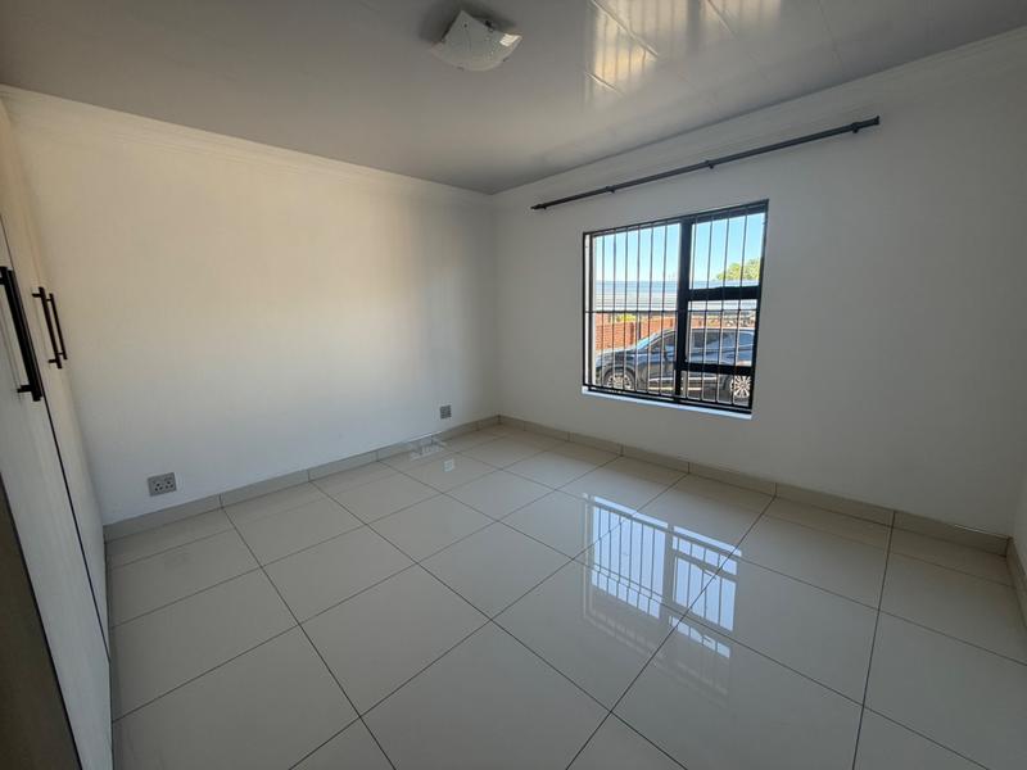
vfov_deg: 85.7
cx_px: 514
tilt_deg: -9.4
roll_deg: +3.1
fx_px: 415
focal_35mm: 14
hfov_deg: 102.1
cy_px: 385
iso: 125
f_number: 2.2
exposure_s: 1/121
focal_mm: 2.22
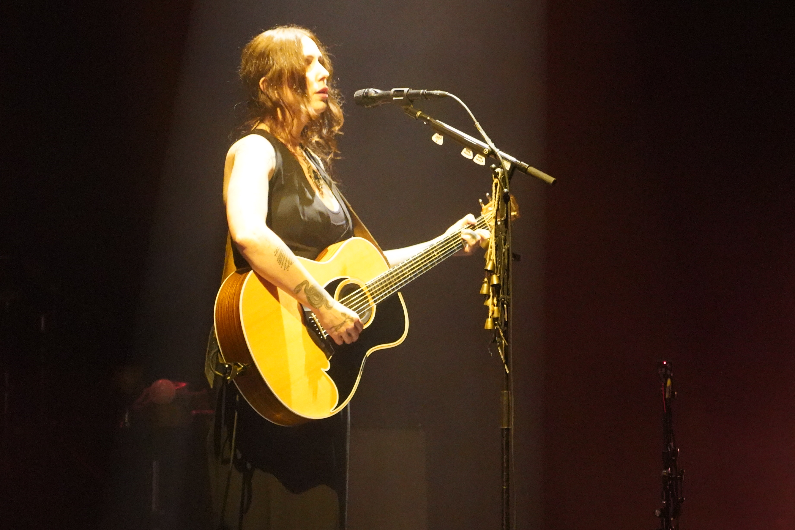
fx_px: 3776
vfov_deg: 8.0
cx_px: 508
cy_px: 254
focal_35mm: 171
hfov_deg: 12.0
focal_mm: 105
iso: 12800
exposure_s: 1/60
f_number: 4
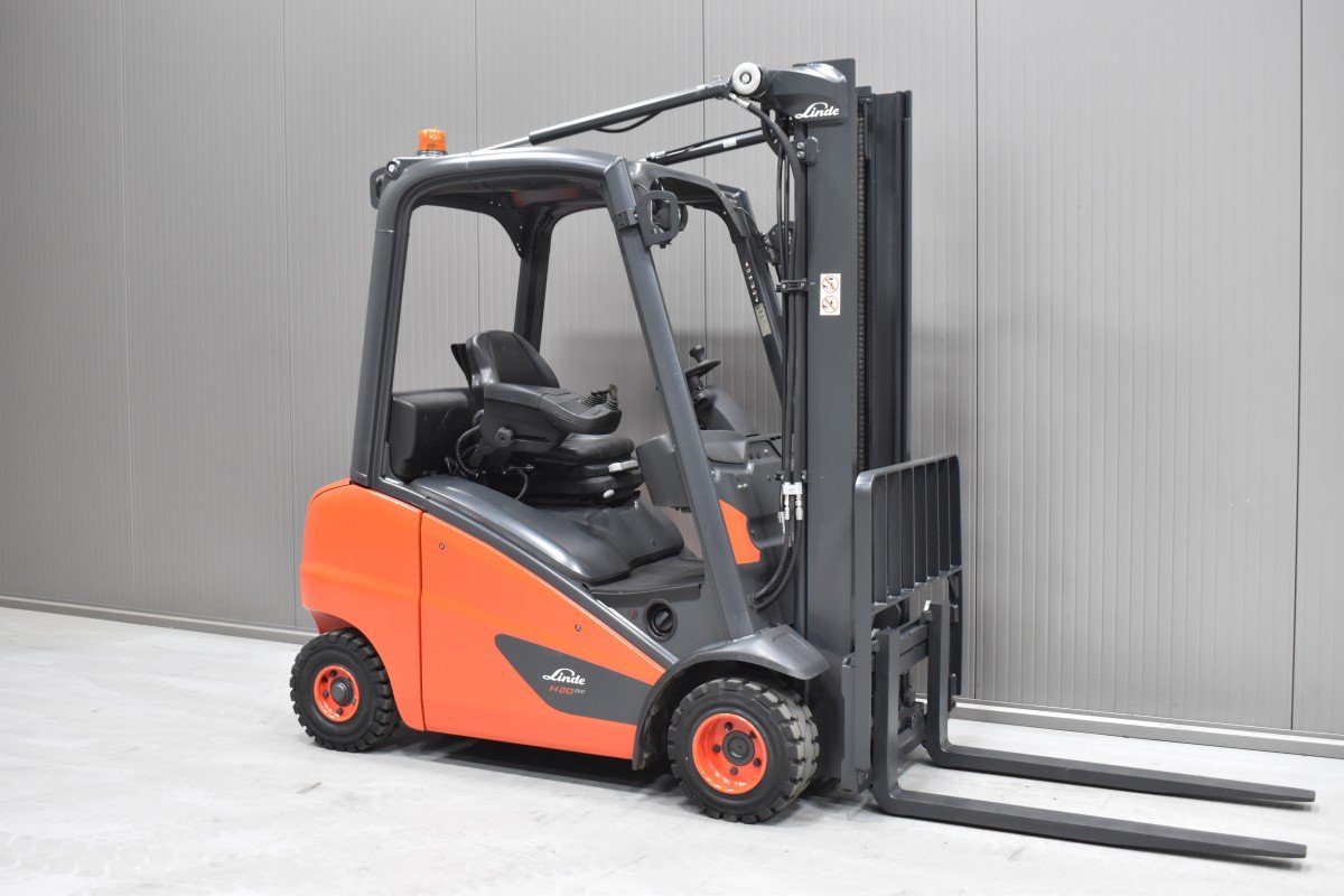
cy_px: 448
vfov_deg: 36.9
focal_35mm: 36
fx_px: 1344
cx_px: 672
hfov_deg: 53.1
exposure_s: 1/25
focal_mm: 24
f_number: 5
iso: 1600
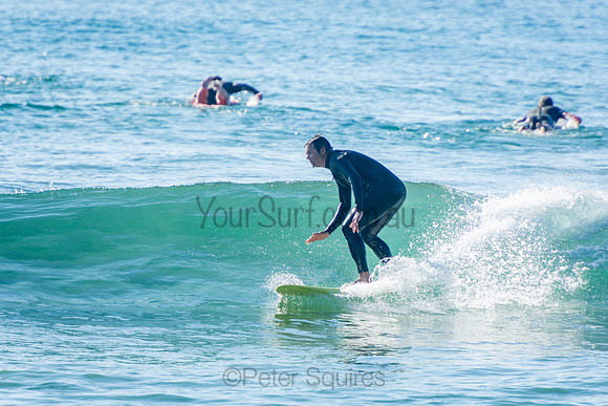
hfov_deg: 3.4
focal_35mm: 600
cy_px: 203
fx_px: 10135
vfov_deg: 2.3
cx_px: 304
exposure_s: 1/1250
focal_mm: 400
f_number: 5.6
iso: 250
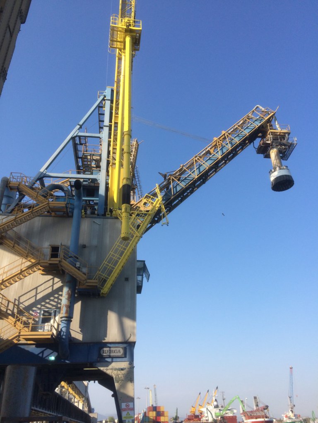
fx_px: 355
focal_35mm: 29
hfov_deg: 48.2
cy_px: 212
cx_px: 159
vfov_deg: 61.7
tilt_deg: +28.9
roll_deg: +2.6
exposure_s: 1/1368
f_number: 2.2
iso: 32
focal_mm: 4.15
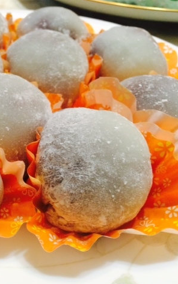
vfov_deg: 46.2
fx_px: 333
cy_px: 143
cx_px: -6
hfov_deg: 27.9
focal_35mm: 43
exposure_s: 1/33
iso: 200
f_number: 2.2
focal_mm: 4.12
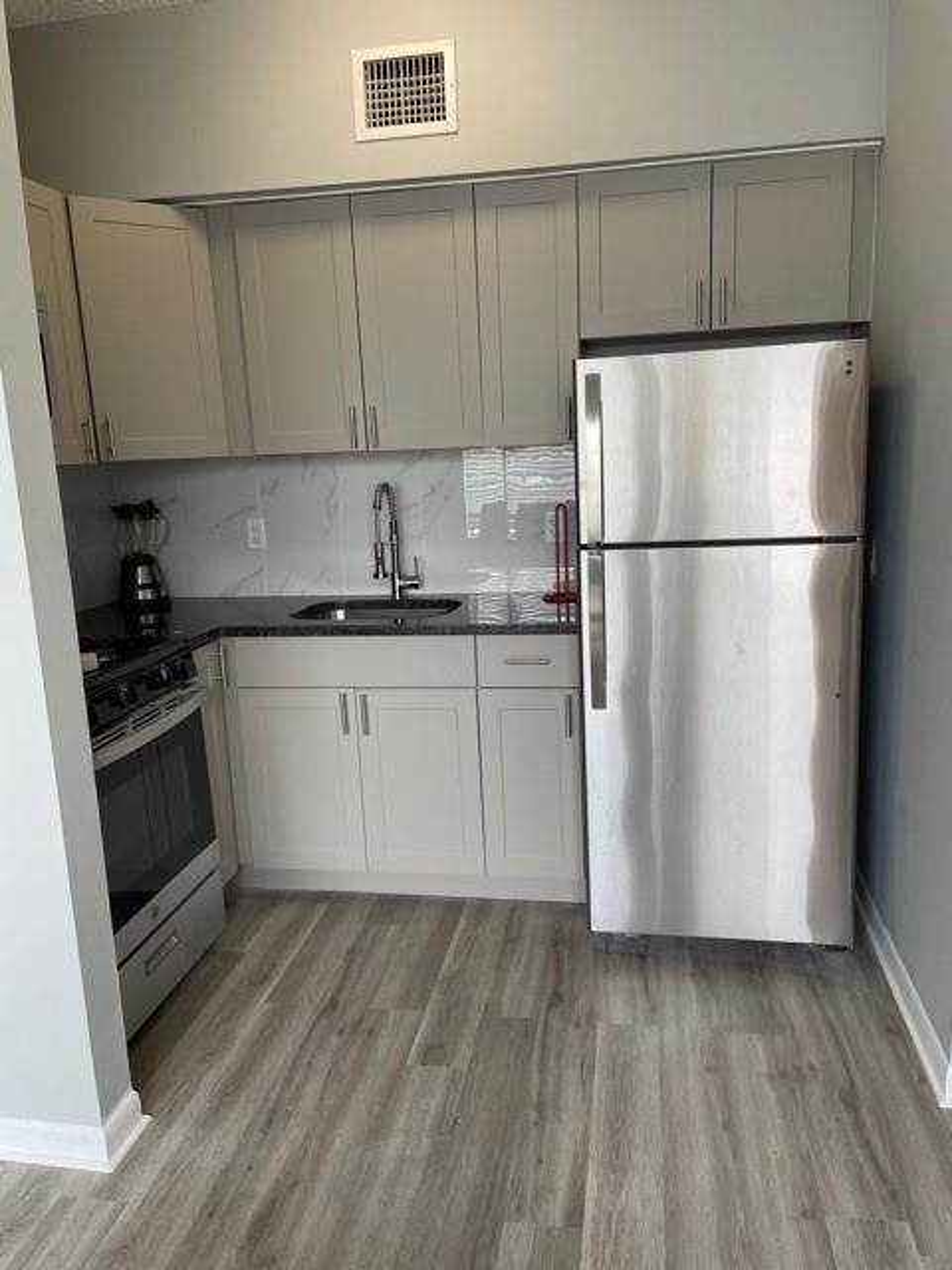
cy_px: 635
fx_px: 953
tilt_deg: -10.4
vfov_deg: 67.3
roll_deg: +3.1
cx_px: 476
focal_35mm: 26
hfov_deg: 53.1
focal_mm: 4.2
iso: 64
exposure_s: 1/120
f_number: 1.6
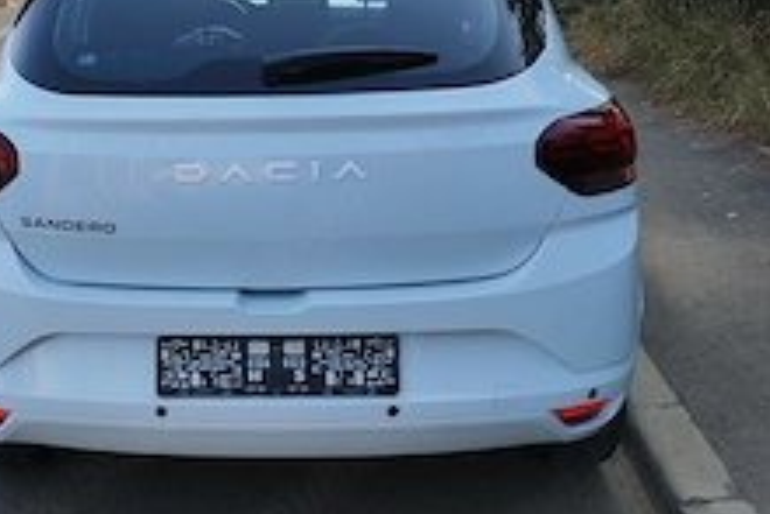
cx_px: 248
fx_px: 1092
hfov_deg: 38.4
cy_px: 241
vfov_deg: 26.5
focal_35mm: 51
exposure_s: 1/420
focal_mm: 6.12
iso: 50
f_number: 1.9
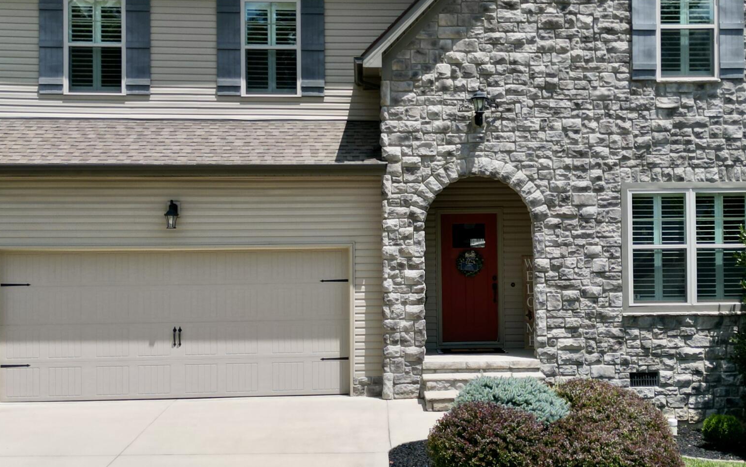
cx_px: 449
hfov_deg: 40.1
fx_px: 1017
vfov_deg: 25.8
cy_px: 232
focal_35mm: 50
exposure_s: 1/4000
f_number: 1.7
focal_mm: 6.72
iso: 110
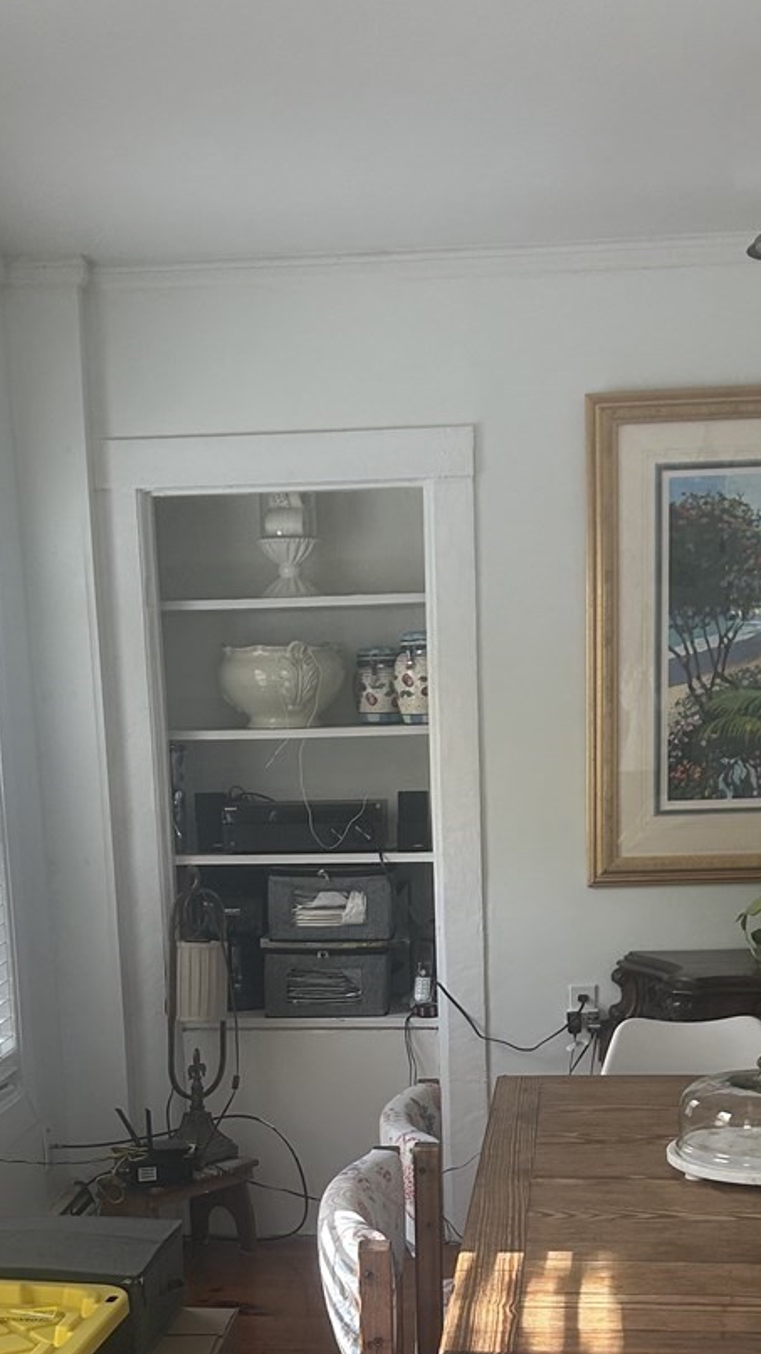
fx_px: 1938
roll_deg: +1.4
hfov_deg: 22.2
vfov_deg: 37.3
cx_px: 396
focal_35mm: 54
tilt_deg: -11.1
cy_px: 1057
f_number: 1.5
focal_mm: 5.7
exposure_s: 1/121
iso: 125
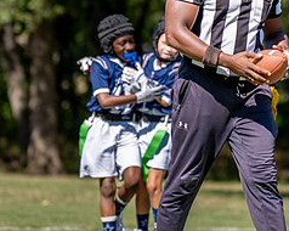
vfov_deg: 4.0
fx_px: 3316
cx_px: 217
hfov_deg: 5.0
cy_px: 6
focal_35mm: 388
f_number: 2.8
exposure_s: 1/2500
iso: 160
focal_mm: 125
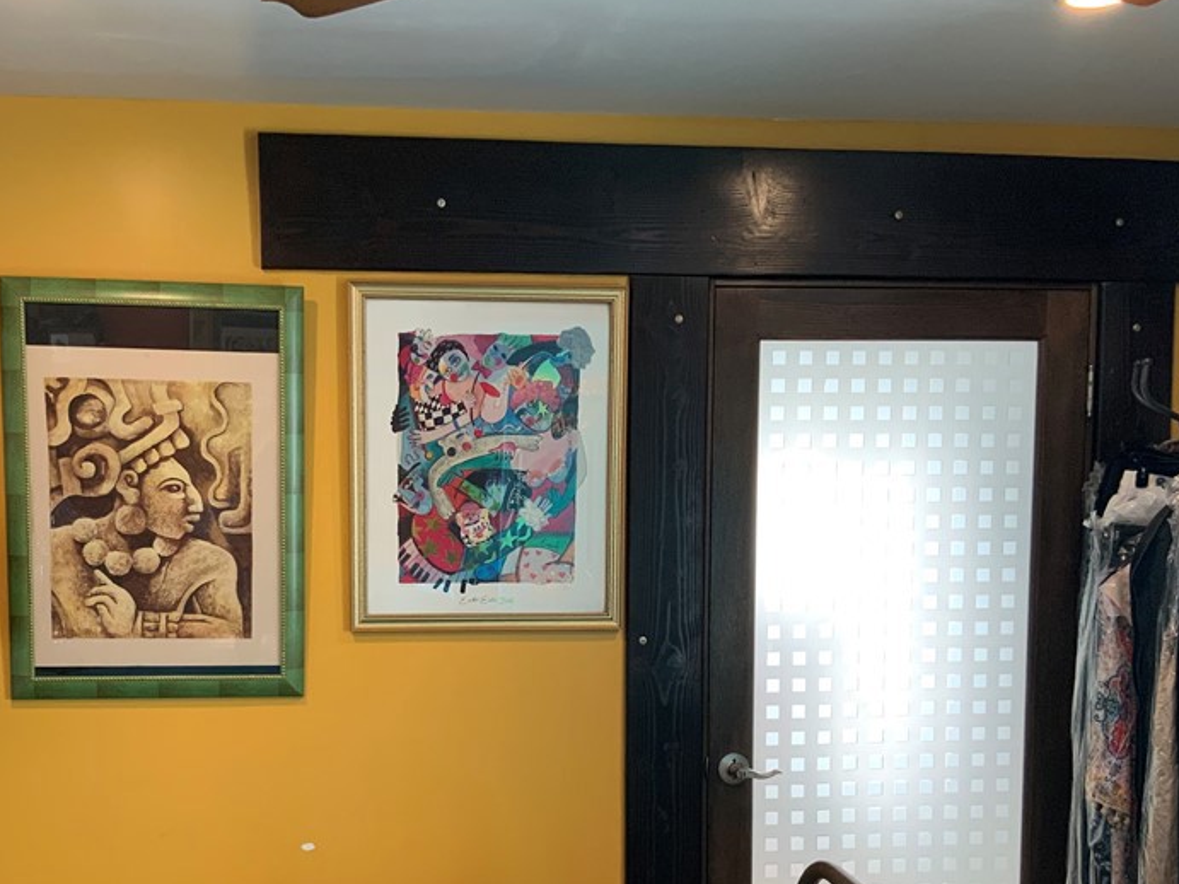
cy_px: 604
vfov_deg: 33.2
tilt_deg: -5.2
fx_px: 1464
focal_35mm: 43
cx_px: 505
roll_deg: -0.2
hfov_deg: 43.7
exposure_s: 1/60
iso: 80
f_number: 1.8
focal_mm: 3
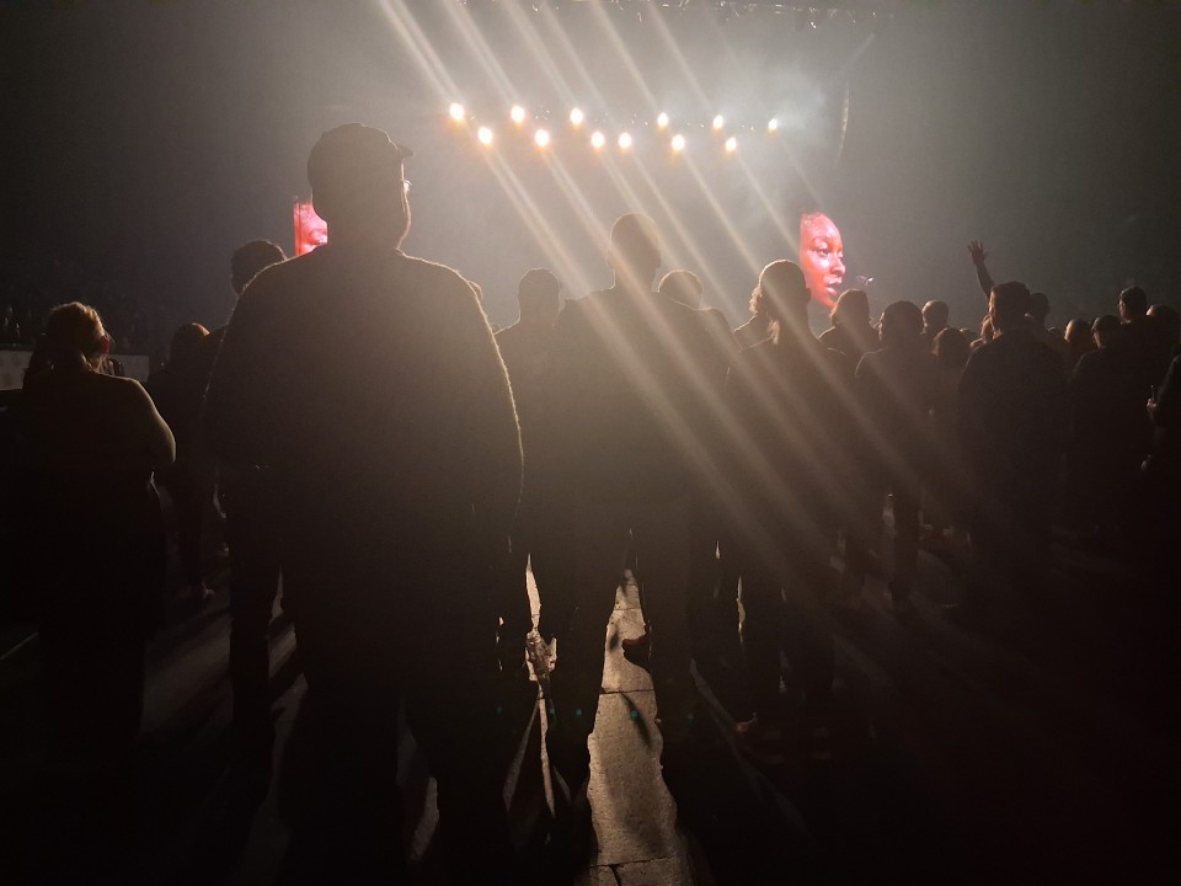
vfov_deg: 53.1
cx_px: 590
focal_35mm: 26
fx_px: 887
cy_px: 443
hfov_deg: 67.3
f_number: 1.8
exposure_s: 1/24
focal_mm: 3.98
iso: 1000
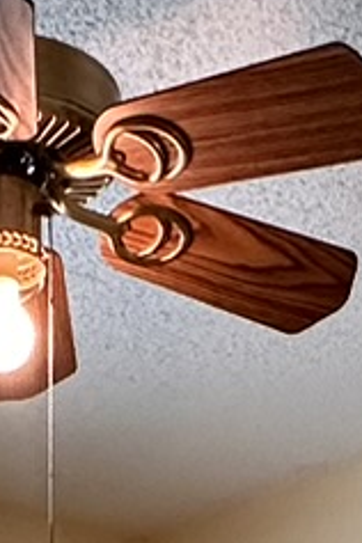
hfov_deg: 10.8
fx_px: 1900
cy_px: 1212
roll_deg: -0.7
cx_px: 66
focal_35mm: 126
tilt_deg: -2.7
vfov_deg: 13.1
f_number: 2.2
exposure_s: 1/120
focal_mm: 2.22
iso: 320
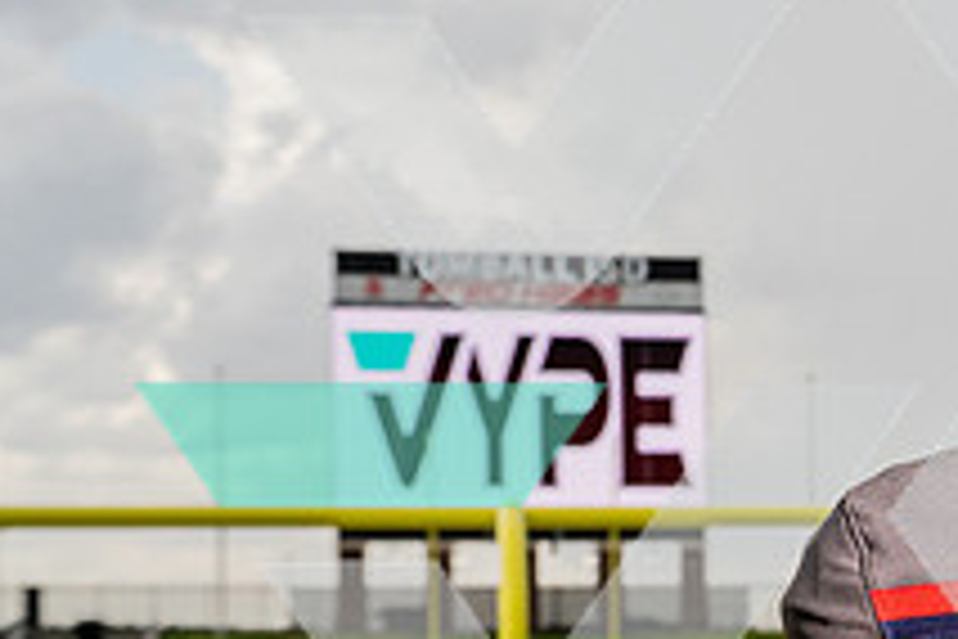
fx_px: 3113
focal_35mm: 117
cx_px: 1282
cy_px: 623
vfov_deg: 11.6
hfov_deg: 16.4
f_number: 6.3
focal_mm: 43
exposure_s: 1/1600
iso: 1000
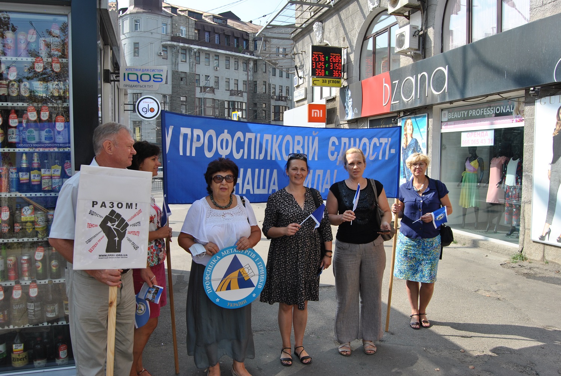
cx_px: 280
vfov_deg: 48.0
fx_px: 421
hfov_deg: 67.3
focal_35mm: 27
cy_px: 188
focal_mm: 18
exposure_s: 1/200
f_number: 7.1
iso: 100
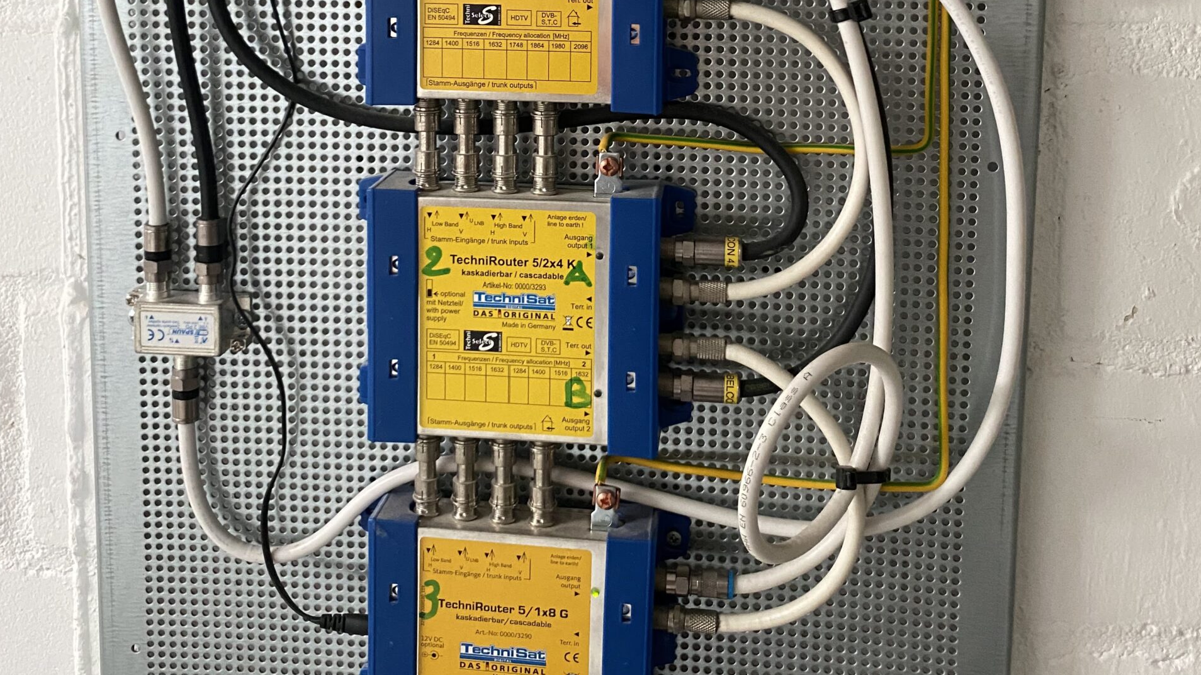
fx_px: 1210
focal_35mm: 38
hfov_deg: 52.8
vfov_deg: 29.5
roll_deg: -1.0
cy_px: 33
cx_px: 600
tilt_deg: -5.8
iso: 400
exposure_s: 1/50
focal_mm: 4.25
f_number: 1.8
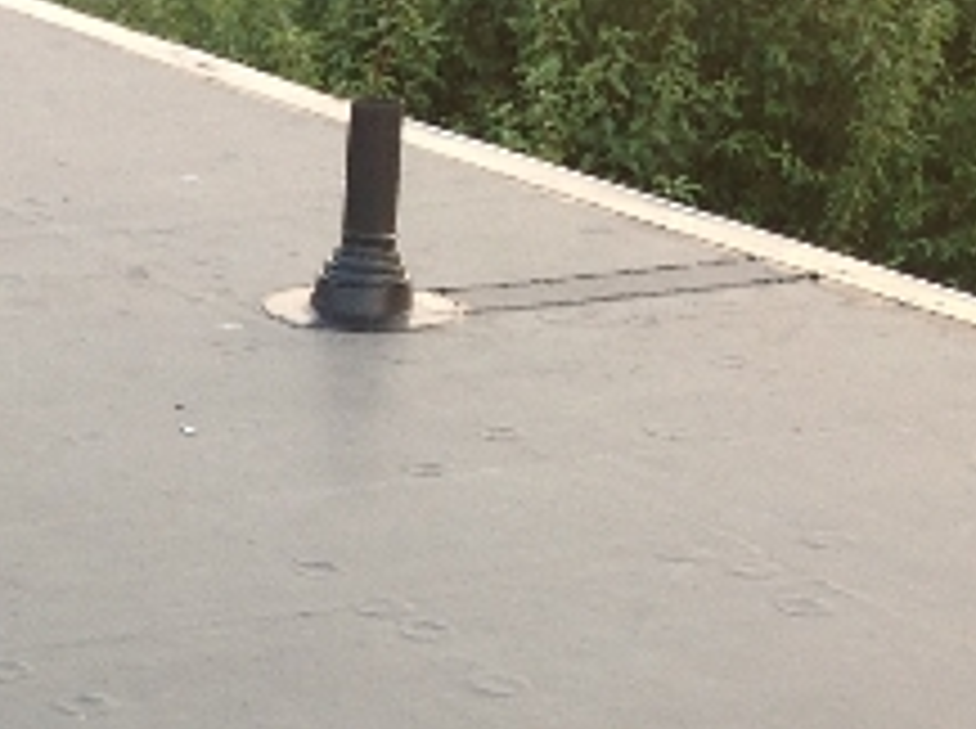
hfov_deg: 14.8
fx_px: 3631
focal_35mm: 129
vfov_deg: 11.2
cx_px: -211
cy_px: 927
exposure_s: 1/60
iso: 64
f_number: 2.4
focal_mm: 4.28
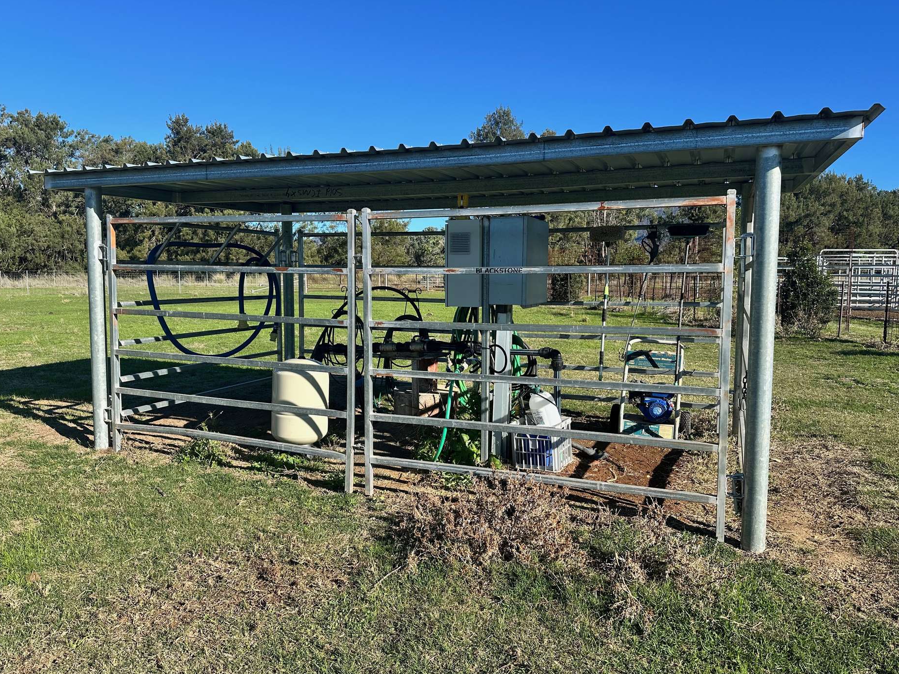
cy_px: 333
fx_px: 649
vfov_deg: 54.9
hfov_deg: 69.4
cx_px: 447
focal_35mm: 25
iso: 80
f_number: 1.78
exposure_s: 1/2591
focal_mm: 6.86
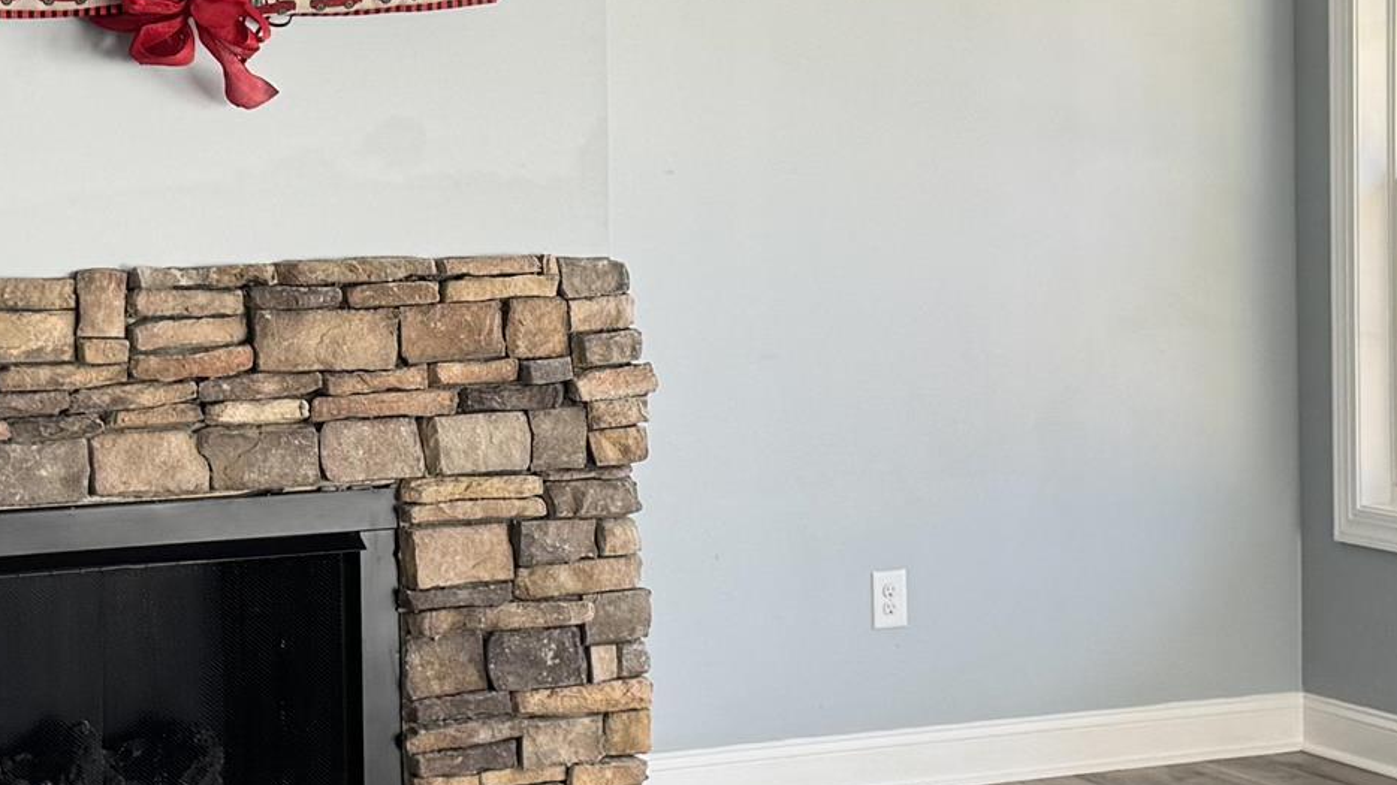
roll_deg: +1.5
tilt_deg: -3.9
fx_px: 3185
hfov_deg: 24.7
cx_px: 534
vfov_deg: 14.0
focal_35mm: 86
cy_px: 230
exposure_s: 1/121
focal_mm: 6.76
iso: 125
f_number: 1.78
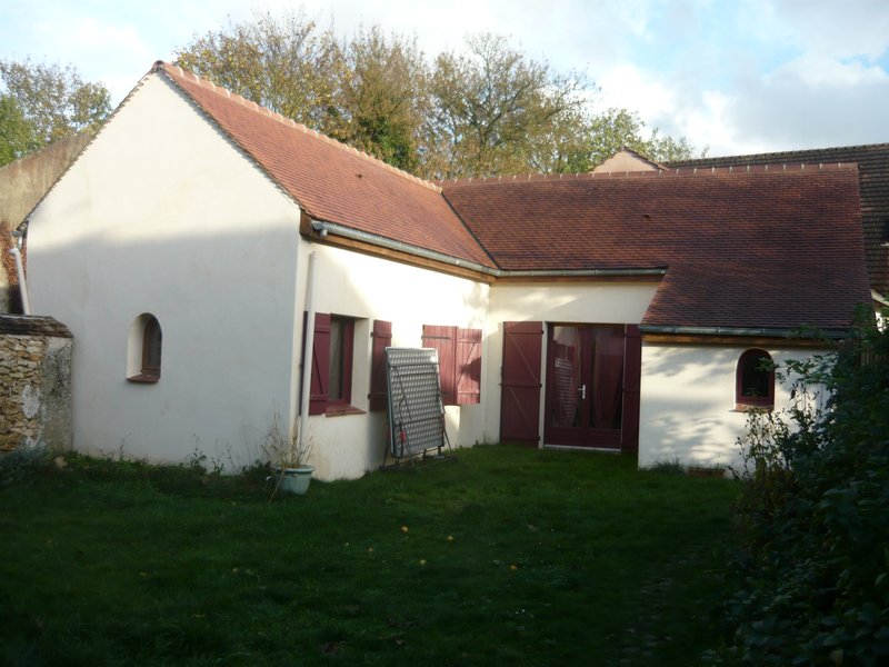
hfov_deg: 55.4
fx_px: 847
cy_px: 334
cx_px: 444
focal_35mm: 33
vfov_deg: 42.9
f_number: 2.8
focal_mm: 5.5
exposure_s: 1/320
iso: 100
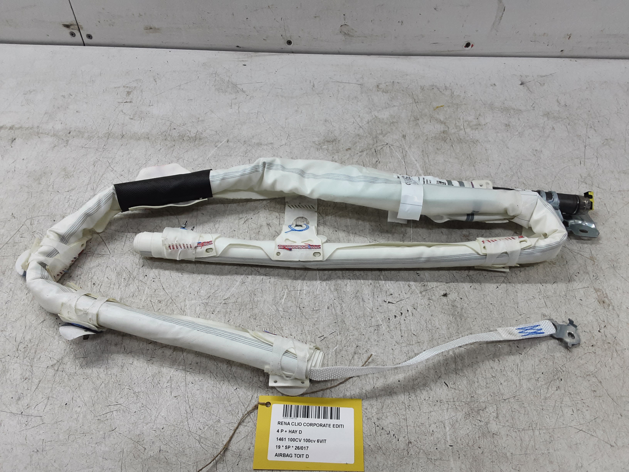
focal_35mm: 27
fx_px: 491
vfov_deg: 51.4
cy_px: 236
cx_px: 314
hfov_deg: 65.3
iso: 64
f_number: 1.9
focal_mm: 2.91
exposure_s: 1/50
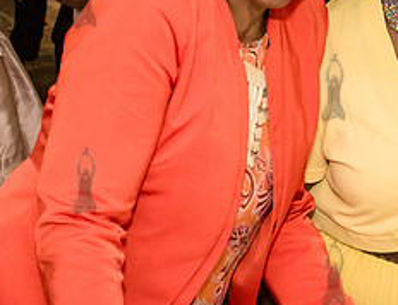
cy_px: 141
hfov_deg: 13.1
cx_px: 662
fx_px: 1600
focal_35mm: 138
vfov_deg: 10.9
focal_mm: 24
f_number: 3.5
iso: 1600
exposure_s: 1/160
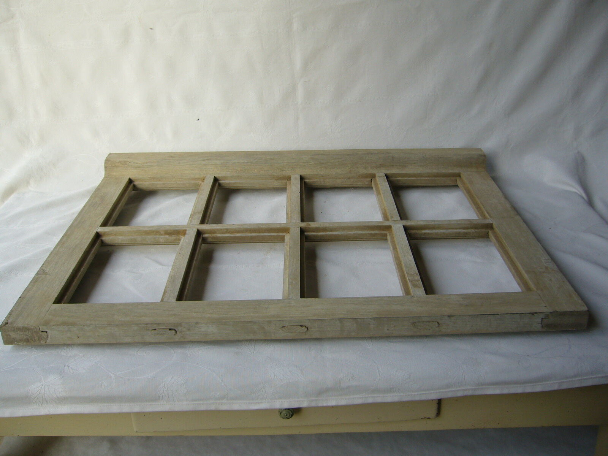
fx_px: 615
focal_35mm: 35
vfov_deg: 40.7
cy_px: 228
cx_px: 304
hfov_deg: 52.6
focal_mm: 5.8
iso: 80
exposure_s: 1/200
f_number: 2.8
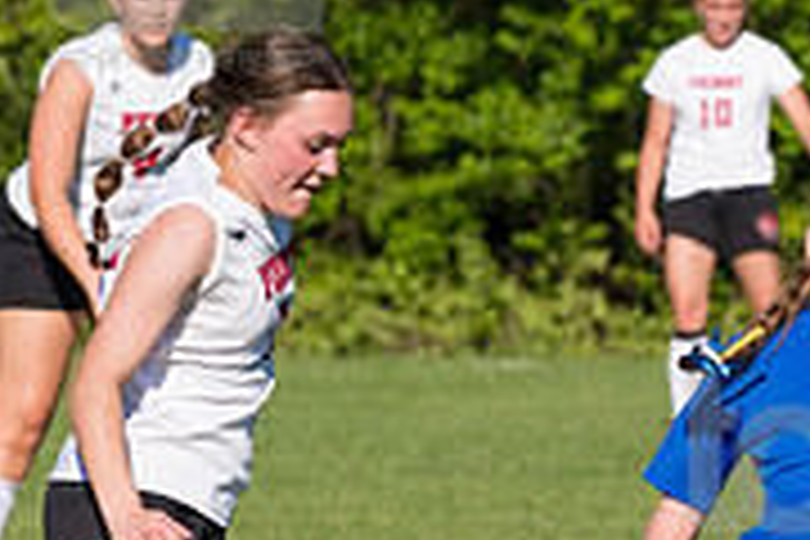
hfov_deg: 3.0
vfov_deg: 2.0
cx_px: 824
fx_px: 15704
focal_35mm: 698
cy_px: 531
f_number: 5.6
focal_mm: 145
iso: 250
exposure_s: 1/1600
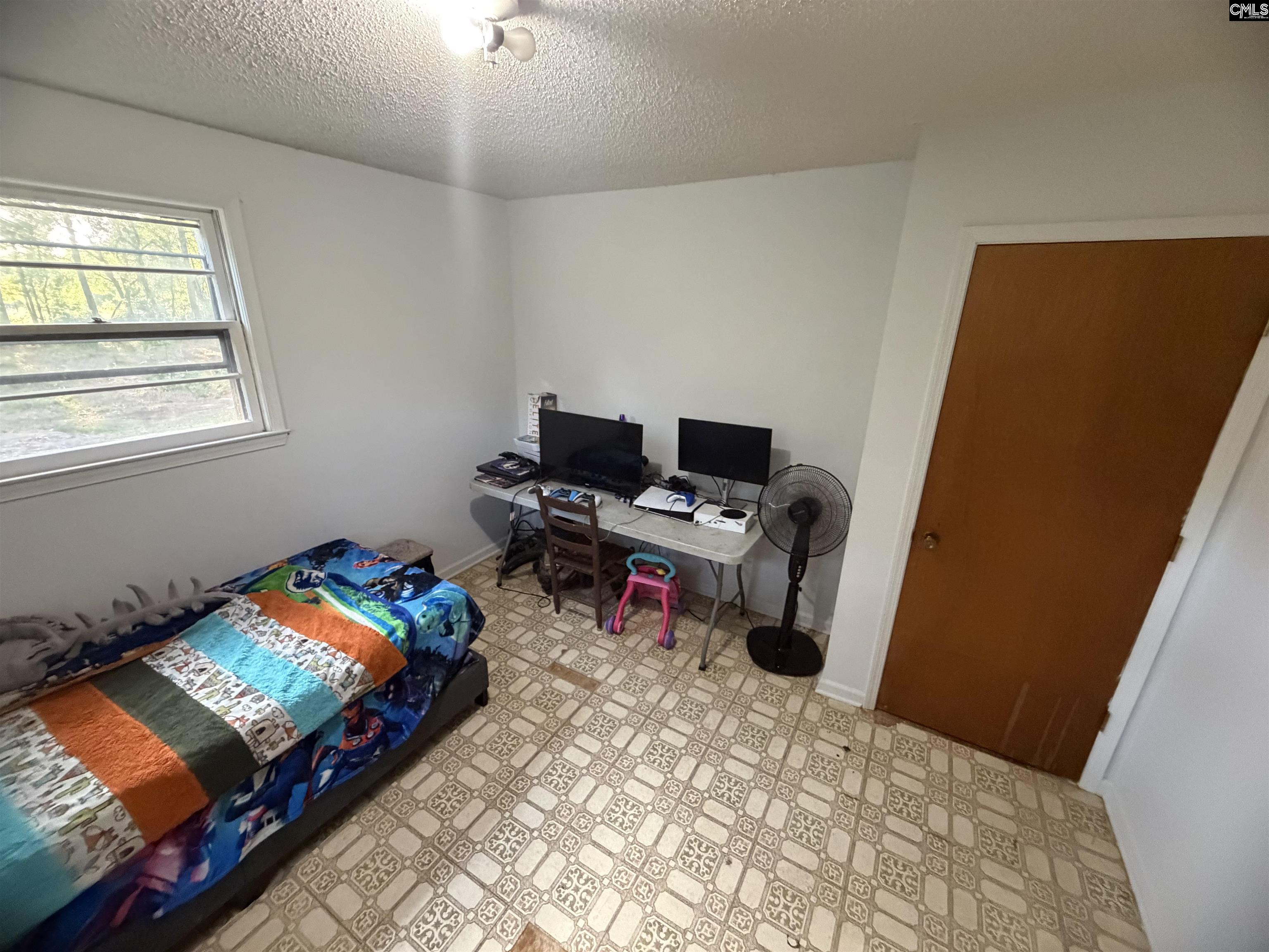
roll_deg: -1.1
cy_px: 476
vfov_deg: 85.7
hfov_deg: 102.1
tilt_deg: -18.6
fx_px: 513
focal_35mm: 14
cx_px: 634
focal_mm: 2.22
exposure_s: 1/60
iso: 800
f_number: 2.2
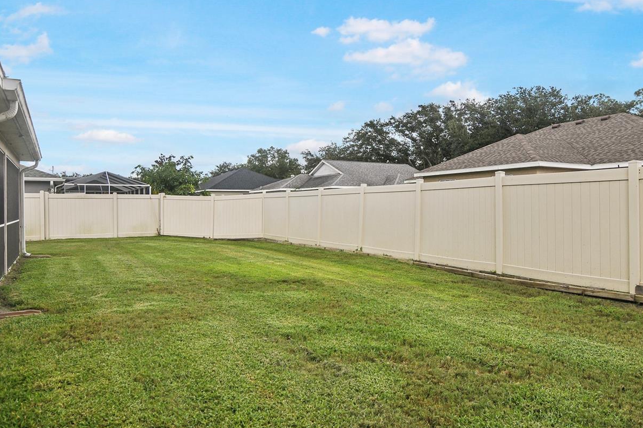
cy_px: 154
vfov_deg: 52.4
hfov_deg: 73.6
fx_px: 429
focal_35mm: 24
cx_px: 350
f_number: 6.3
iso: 250
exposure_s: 1/500
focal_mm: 12
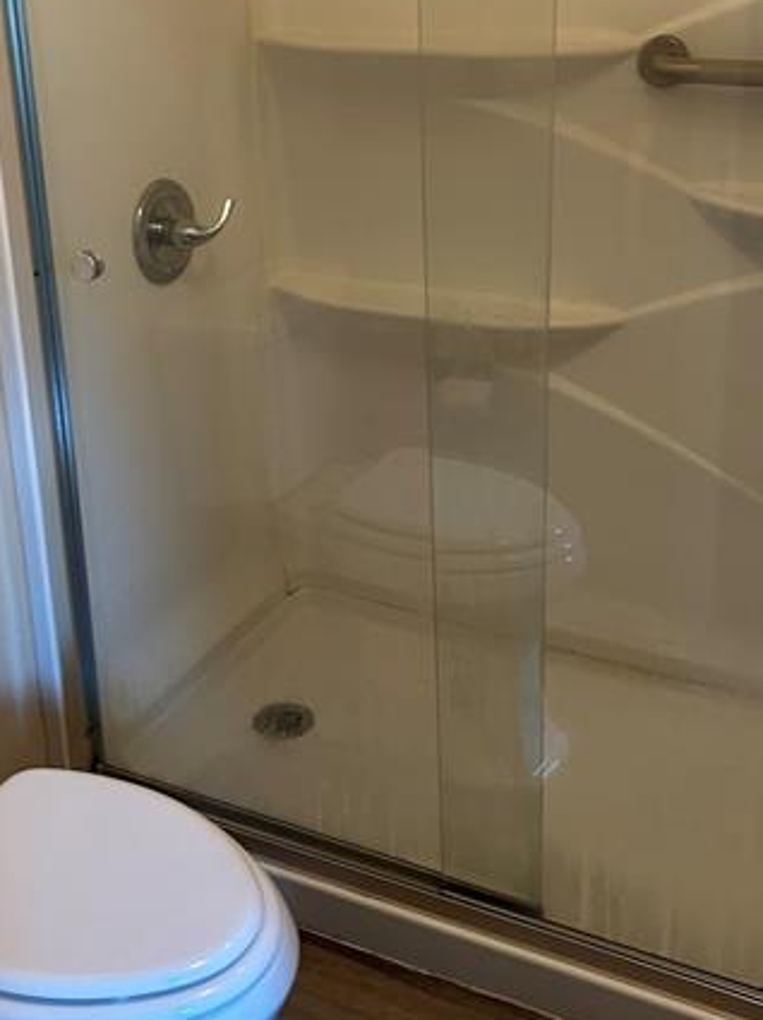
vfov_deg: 40.0
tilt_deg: -19.9
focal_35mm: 47
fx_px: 1383
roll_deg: +3.5
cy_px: 353
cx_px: 359
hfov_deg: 30.8
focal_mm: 5.7
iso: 320
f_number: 1.5
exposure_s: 1/60
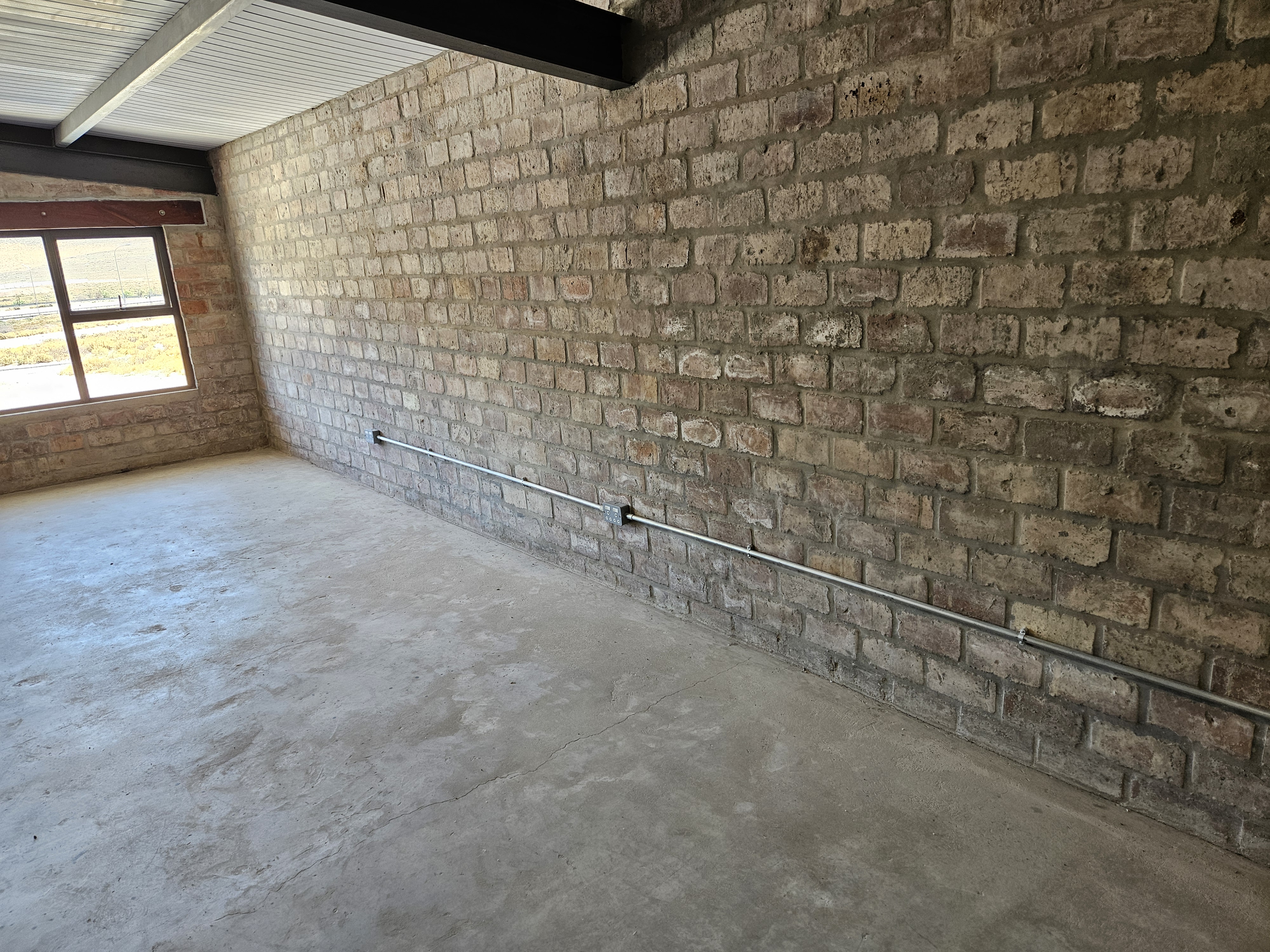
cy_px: 476
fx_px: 844
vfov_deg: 58.9
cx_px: 635
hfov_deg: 73.9
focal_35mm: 23
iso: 125
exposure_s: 1/100
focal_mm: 5.4
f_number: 1.8
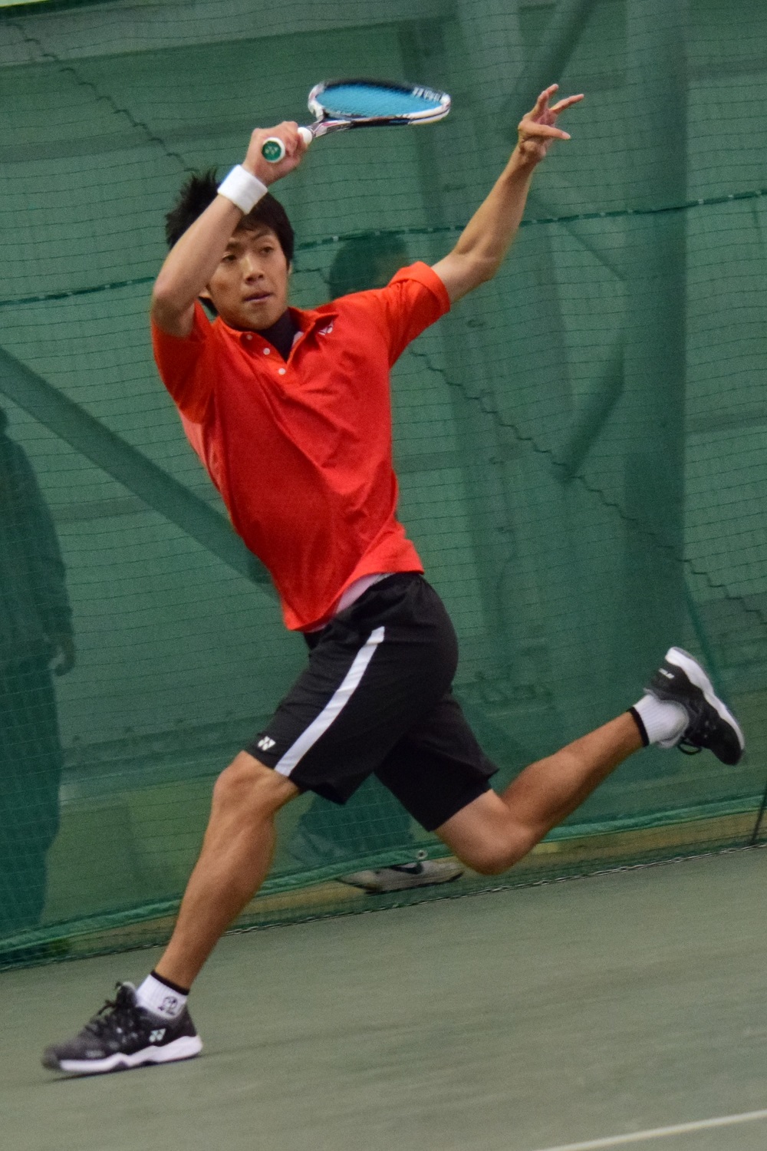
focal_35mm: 138
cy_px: 576
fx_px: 4410
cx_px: 384
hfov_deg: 9.9
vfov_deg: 14.9
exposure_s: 1/640
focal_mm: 92
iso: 2000
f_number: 4.5
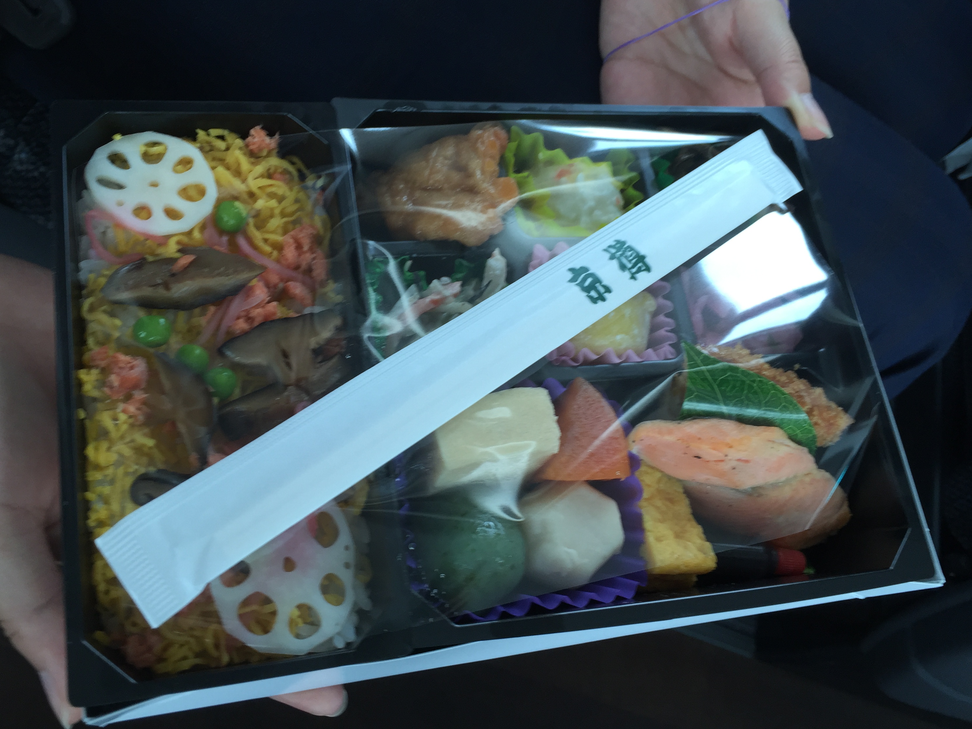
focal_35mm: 32
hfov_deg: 56.8
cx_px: 462
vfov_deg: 44.1
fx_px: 899
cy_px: 341
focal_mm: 4.15
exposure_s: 1/60
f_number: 2.2
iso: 40
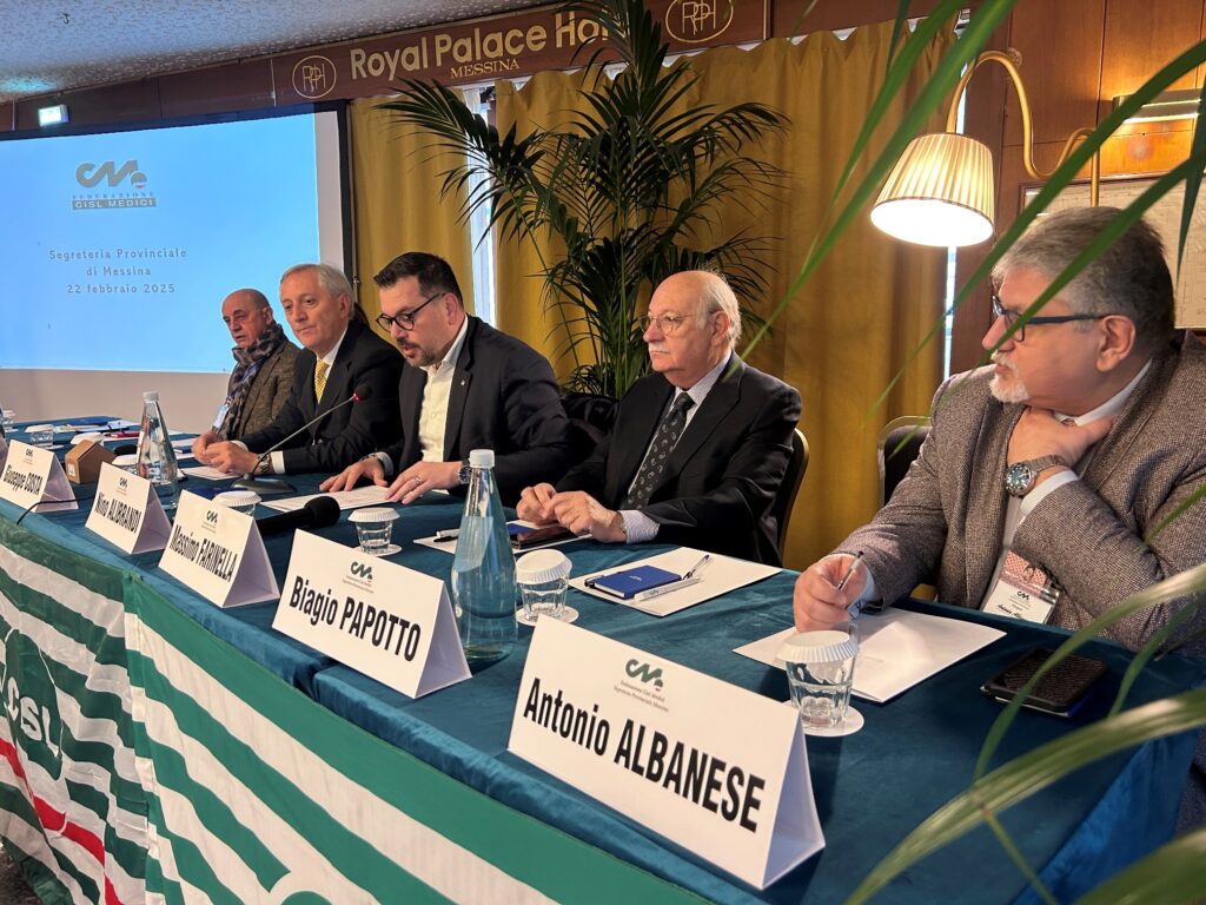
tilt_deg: -9.3
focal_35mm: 26
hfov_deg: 67.3
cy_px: 452
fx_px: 906
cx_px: 603
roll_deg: +0.8
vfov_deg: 53.1
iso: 160
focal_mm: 5.7
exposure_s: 1/50
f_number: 1.5
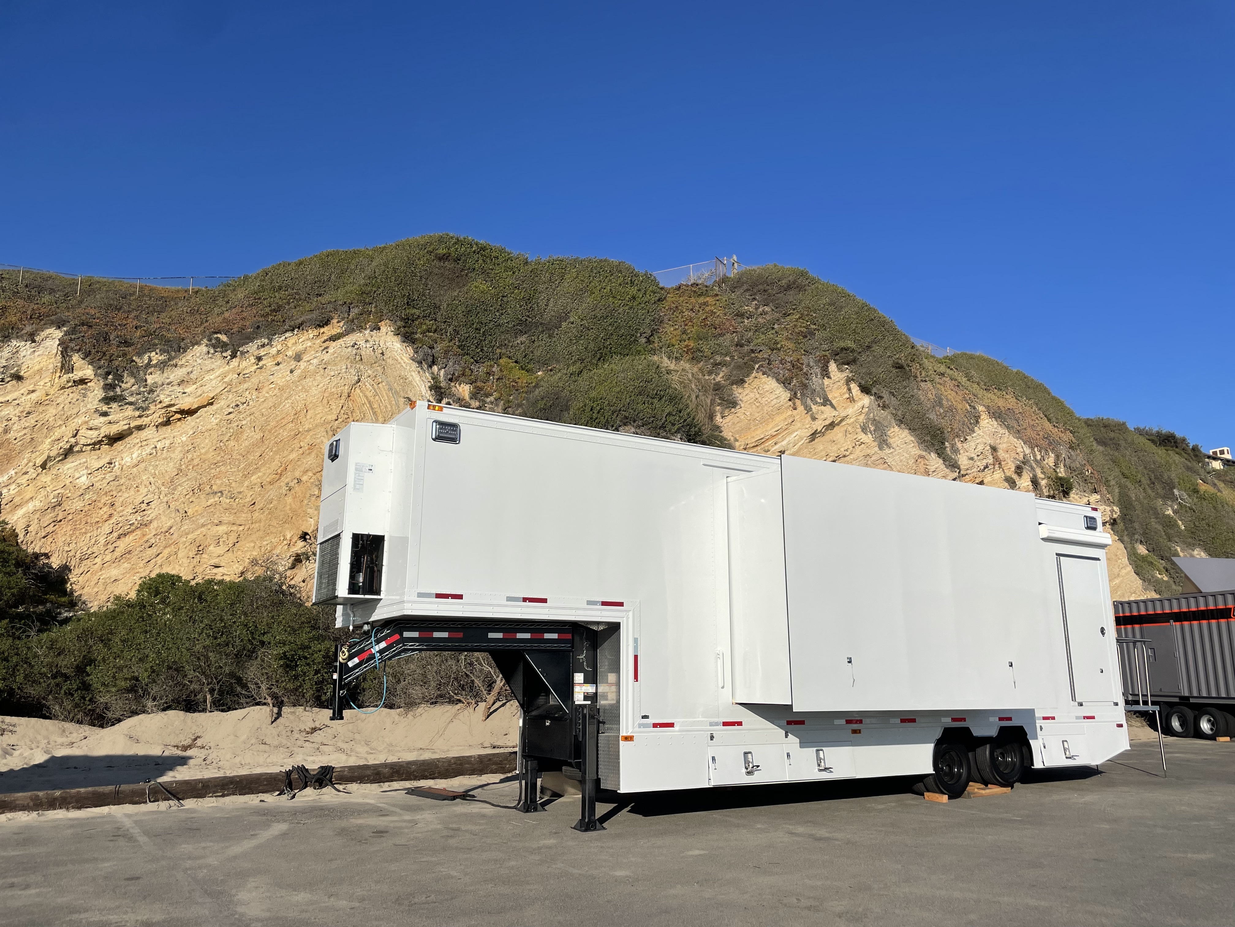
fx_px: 928
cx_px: 618
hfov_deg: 67.3
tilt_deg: +12.7
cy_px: 464
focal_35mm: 26
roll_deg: +1.6
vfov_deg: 53.1
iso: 32
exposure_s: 1/6897
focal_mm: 4.2
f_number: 1.6
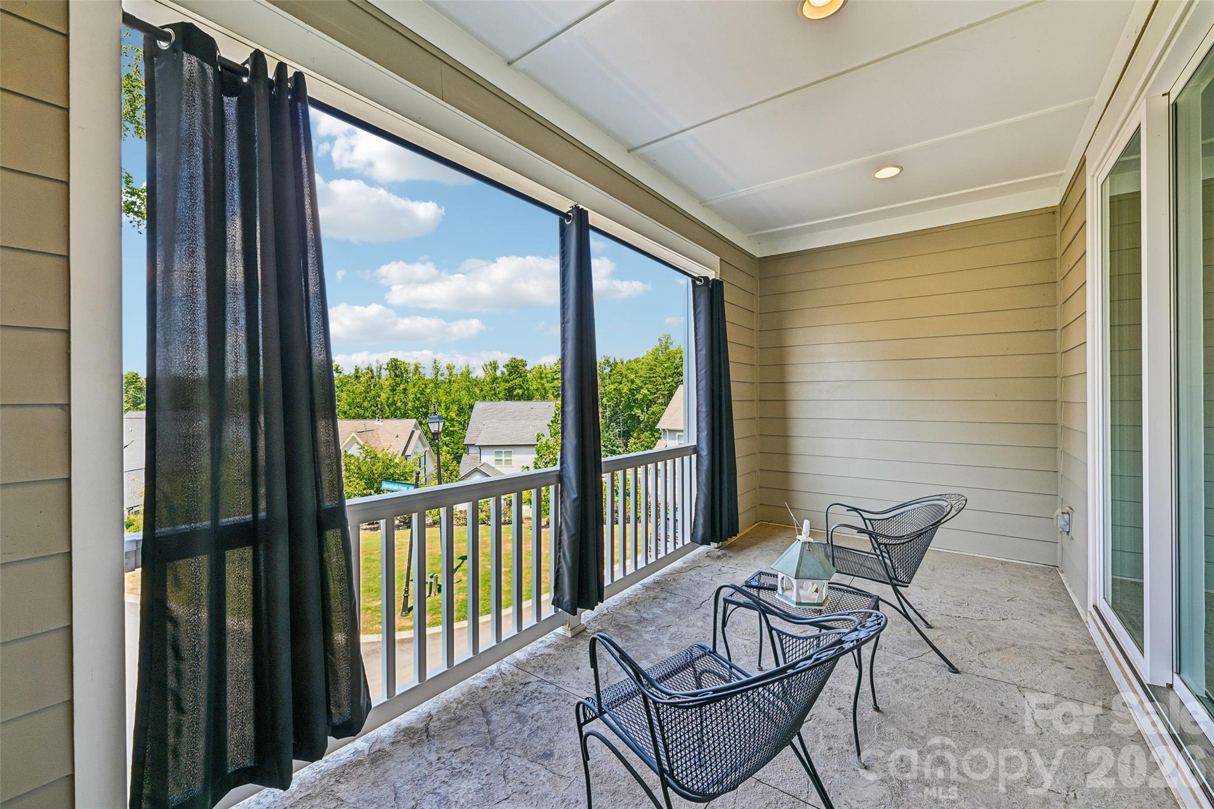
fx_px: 472
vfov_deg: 81.2
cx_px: 607
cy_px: 404
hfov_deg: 104.3
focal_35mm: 14
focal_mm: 14
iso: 100
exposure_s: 1/30
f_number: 8
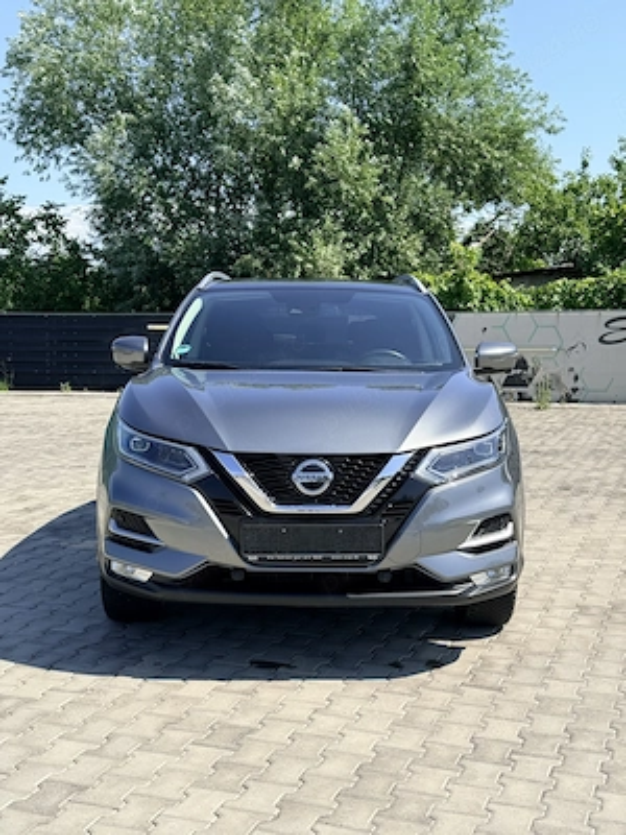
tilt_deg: -5.6
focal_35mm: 48
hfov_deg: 30.3
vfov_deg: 39.7
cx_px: 313
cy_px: 418
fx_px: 1157
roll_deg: +0.6
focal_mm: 6.76
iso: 64
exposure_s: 1/2494
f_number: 1.78
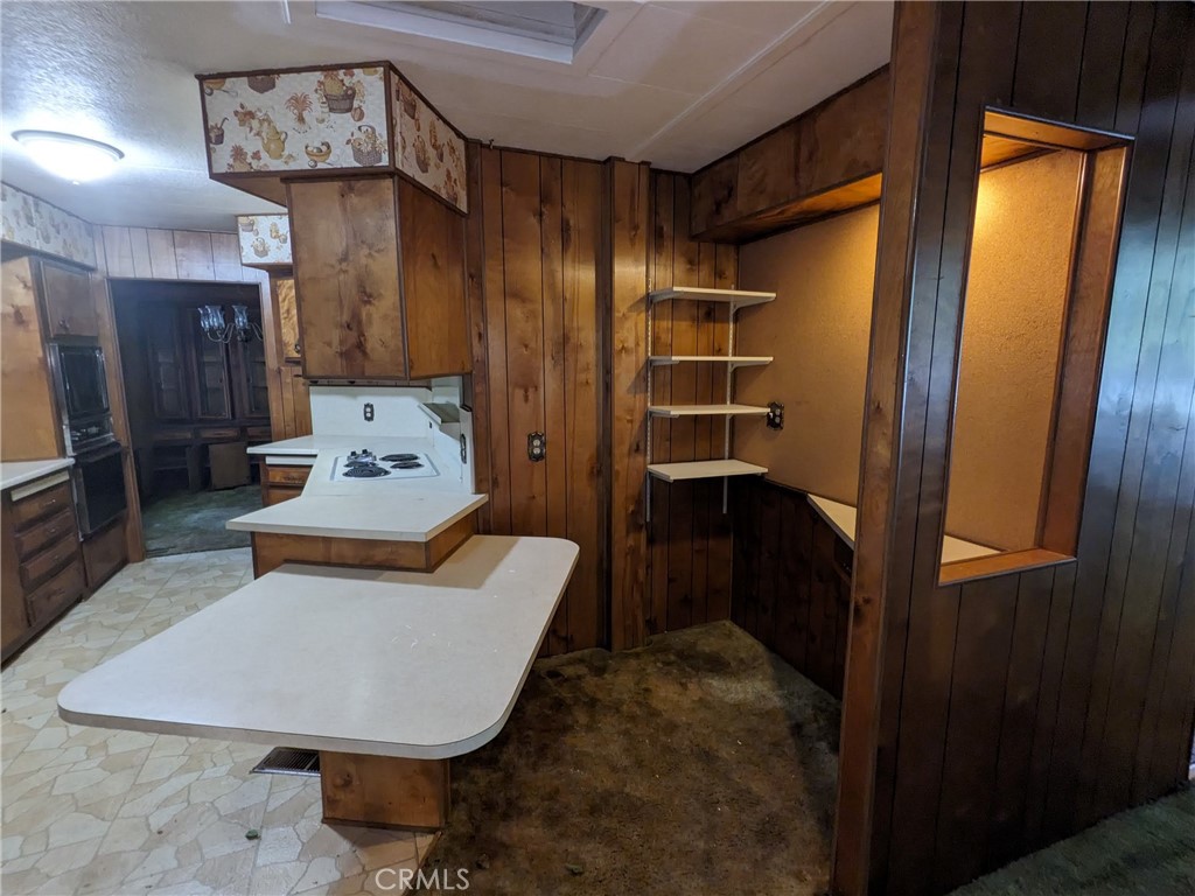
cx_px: 598
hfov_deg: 94.5
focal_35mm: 16
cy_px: 448
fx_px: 552
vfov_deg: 78.1
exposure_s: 1/60
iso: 734
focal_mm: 2.22
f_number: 2.2
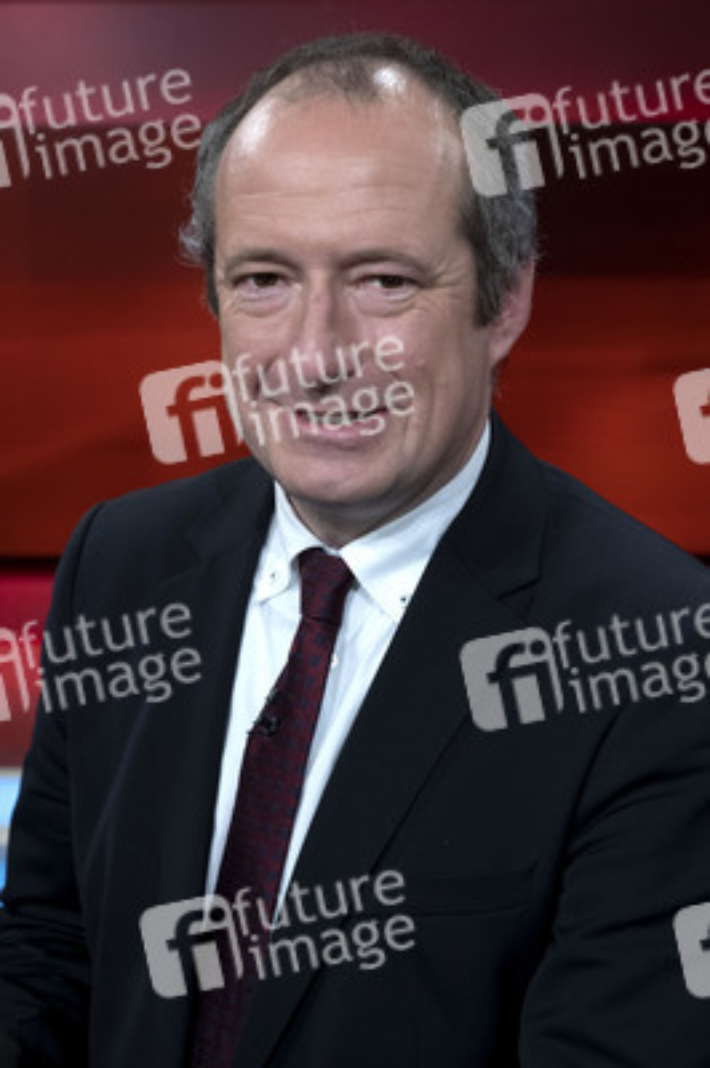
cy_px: 534
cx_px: 355
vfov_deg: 40.4
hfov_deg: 27.5
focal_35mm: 49
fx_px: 1452
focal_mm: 49
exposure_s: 1/125
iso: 1600
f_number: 5.6
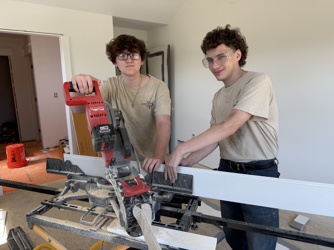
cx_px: 167
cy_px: 125
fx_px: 232
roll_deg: +0.3
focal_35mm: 24
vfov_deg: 56.8
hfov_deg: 71.6
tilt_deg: -11.3
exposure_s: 1/121
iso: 50
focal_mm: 6.76
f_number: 1.78
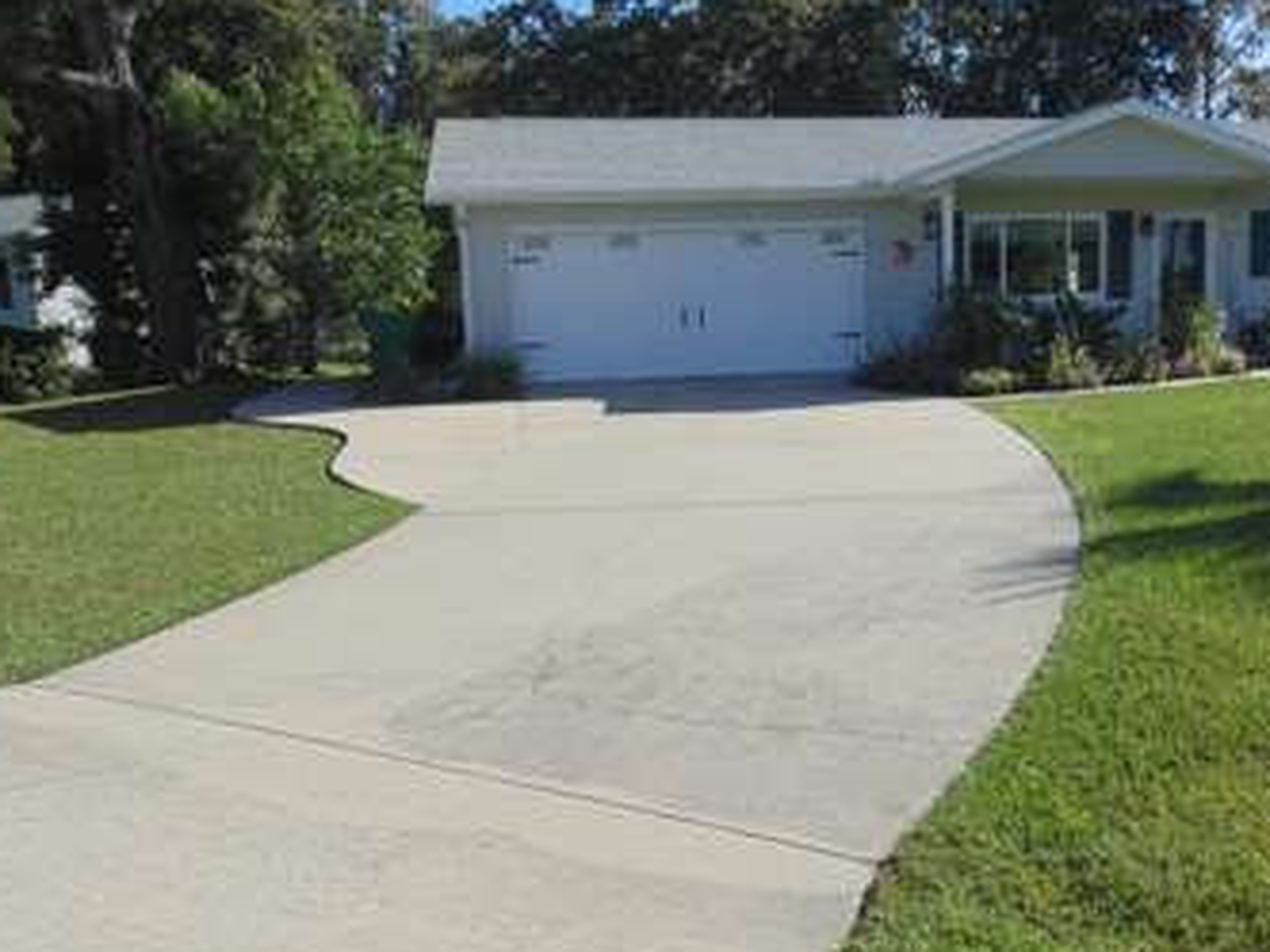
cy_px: 593
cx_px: 868
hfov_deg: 46.9
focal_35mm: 39
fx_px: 1431
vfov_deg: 36.6
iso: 80
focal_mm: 4.8
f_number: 10
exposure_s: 1/125
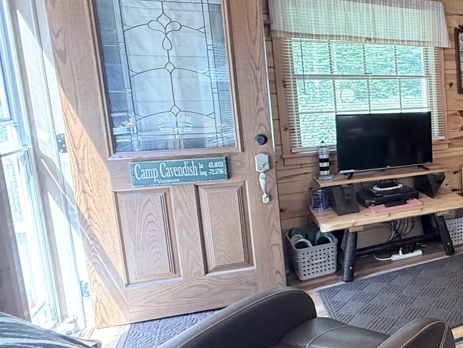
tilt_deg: -7.9
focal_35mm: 32
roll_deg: +1.3
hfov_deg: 42.3
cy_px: 147
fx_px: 428
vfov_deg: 44.0
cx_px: 529
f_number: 2.2
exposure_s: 1/60
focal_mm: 2.22
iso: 400
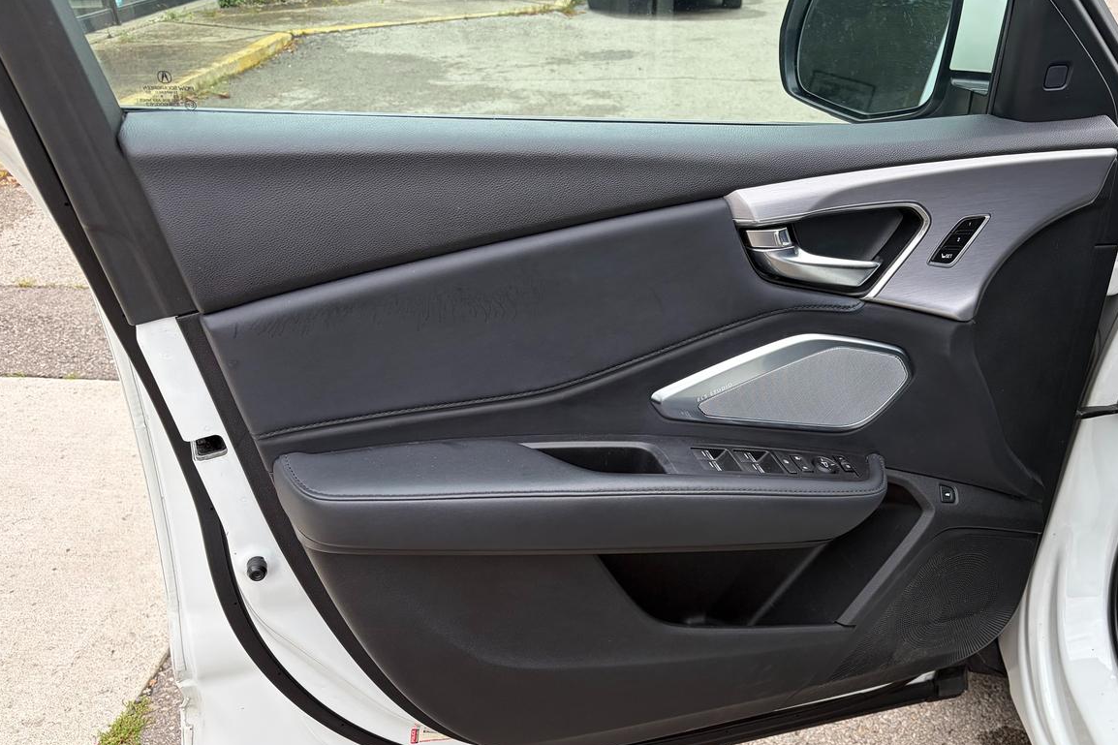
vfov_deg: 43.4
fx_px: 931
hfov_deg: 61.8
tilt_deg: -35.0
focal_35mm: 30
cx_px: 616
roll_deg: +2.3
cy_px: 448
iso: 50
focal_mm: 5.96
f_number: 1.6
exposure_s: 1/647
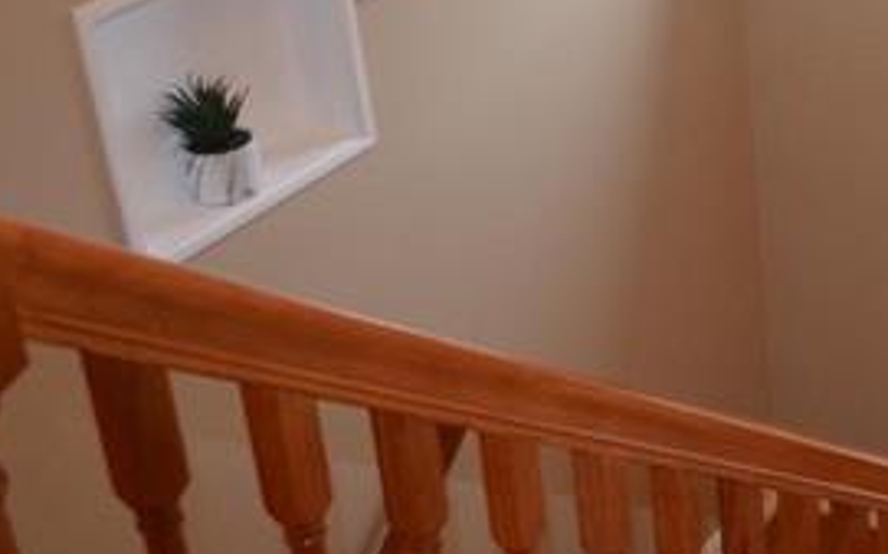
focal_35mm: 81
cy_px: 226
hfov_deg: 23.9
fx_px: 1959
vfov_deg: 16.1
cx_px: 986
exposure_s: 1/60
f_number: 3.8
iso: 400
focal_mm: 20
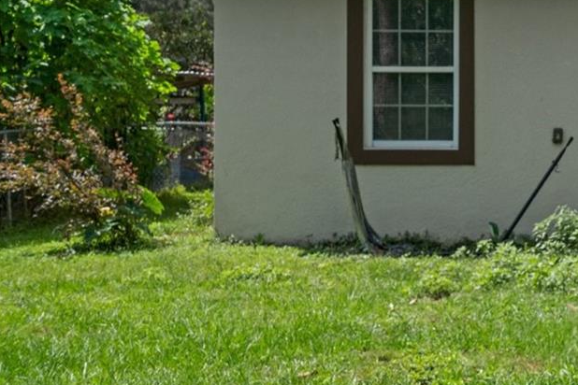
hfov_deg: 21.1
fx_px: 1413
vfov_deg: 15.5
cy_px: 133
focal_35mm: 88
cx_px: 746
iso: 400
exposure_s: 1/250
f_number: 8
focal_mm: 34
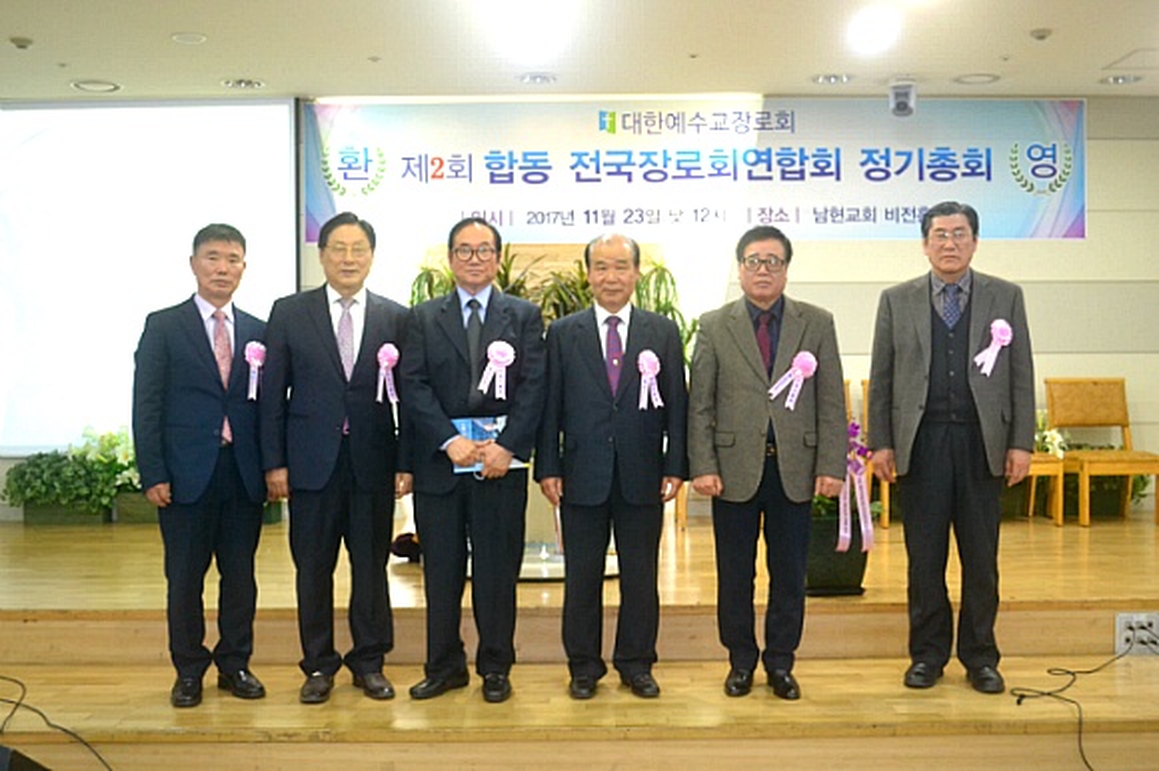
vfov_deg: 36.8
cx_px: 580
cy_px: 386
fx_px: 1158
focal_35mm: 36
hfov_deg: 53.2
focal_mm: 24
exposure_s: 1/60
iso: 2500
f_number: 4
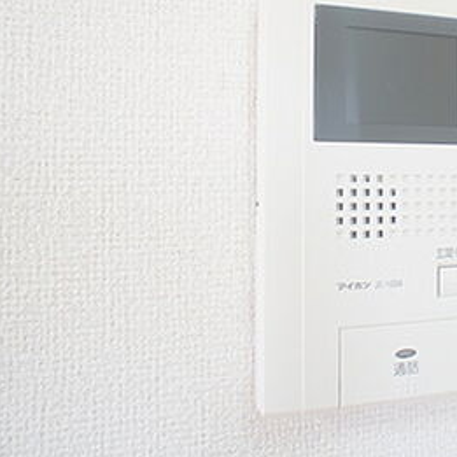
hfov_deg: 32.9
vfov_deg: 33.8
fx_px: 747
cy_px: 160
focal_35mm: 50
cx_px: 376
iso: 250
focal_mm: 16
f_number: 2.8
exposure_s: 1/30
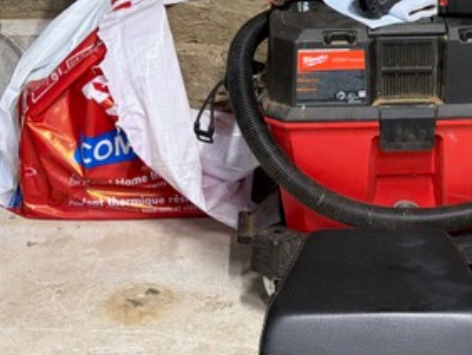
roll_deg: -1.4
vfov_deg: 10.7
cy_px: -74
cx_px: 482
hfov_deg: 14.2
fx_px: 1856
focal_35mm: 136
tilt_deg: -14.3
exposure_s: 1/60
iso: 100
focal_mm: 6.76
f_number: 1.78
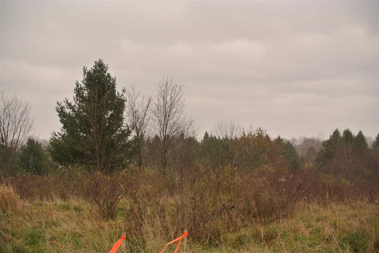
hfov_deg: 25.0
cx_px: 190
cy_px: 126
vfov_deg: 16.9
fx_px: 854
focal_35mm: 81
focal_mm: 30
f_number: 3.8
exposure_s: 1/250
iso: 200
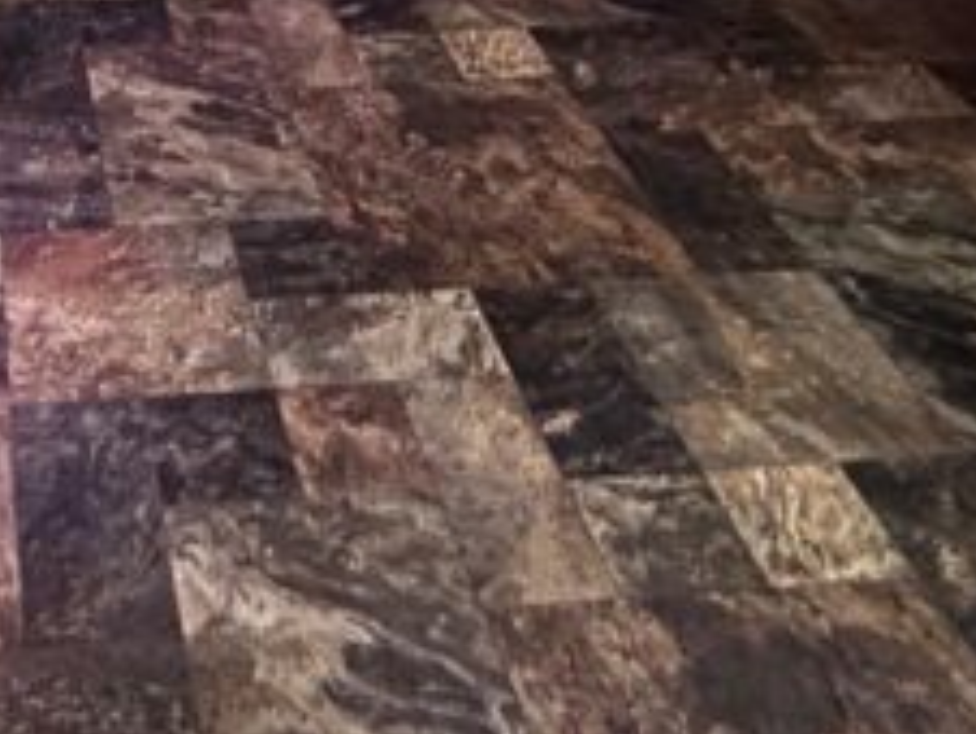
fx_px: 1863
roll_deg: +0.2
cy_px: -842
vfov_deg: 15.9
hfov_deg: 28.4
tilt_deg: +2.6
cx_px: 123
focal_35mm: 66
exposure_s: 1/86
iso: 320
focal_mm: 2.22
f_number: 2.2
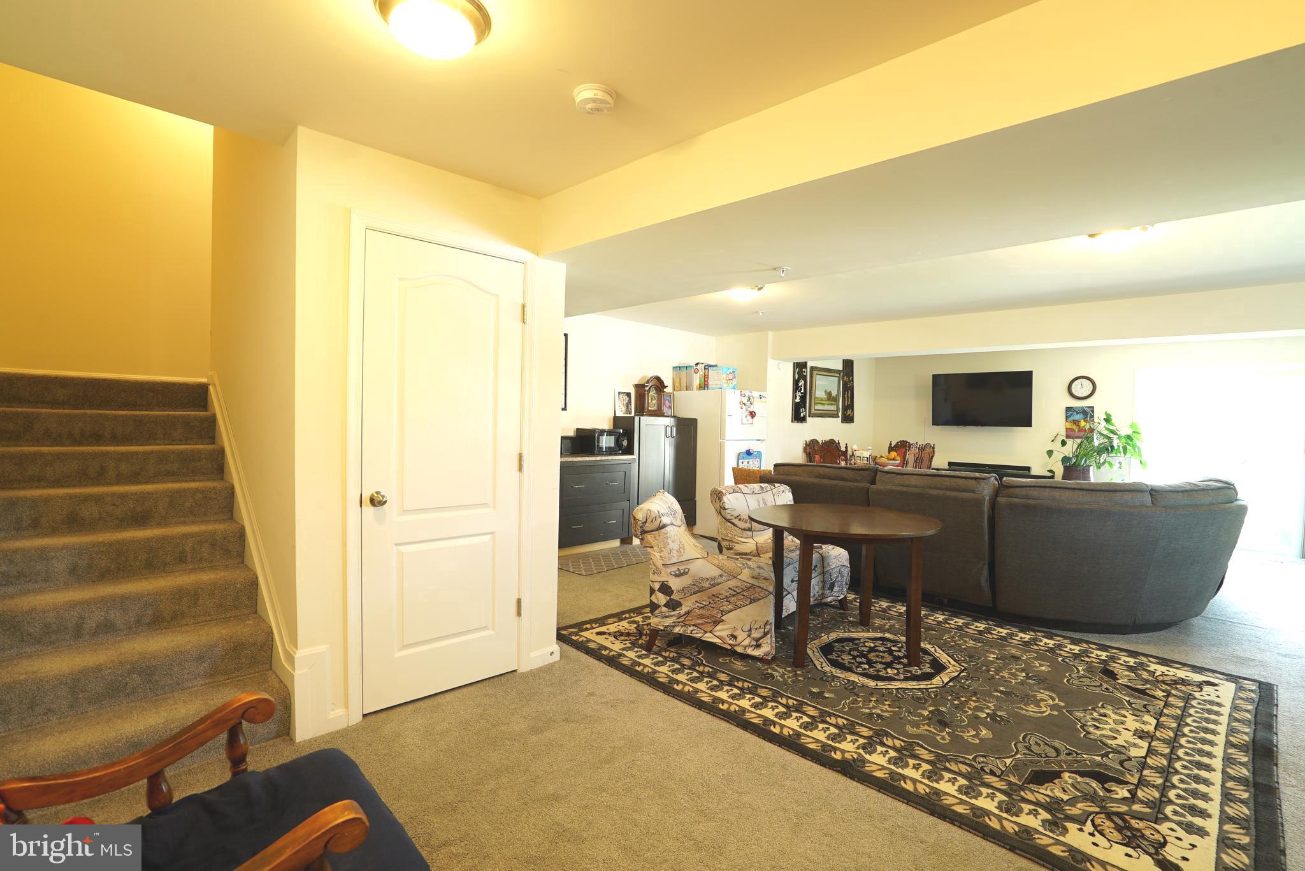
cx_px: 652
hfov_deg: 96.7
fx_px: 580
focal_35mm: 16
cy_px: 436
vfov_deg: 73.8
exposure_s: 1/2
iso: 320
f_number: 8
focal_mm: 16
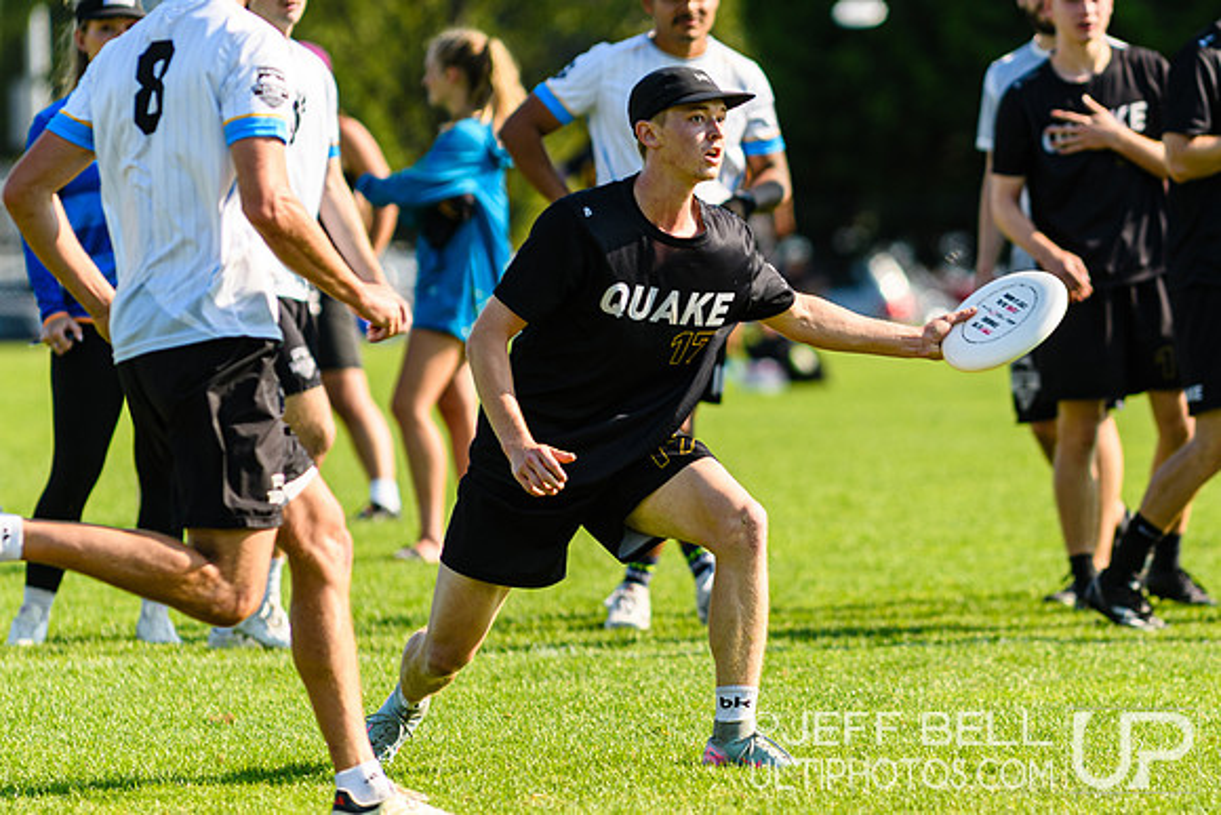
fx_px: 14578
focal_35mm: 430
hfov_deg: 4.8
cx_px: 851
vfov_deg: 3.2
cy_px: 309
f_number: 3.2
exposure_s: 1/1000
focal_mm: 200
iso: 100
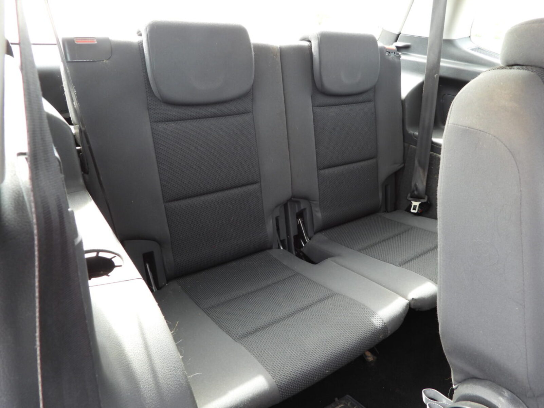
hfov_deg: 71.6
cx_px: 272
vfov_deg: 56.8
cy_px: 204
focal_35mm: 24
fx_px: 377
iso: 100
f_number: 2.8
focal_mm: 4.3
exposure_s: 1/40
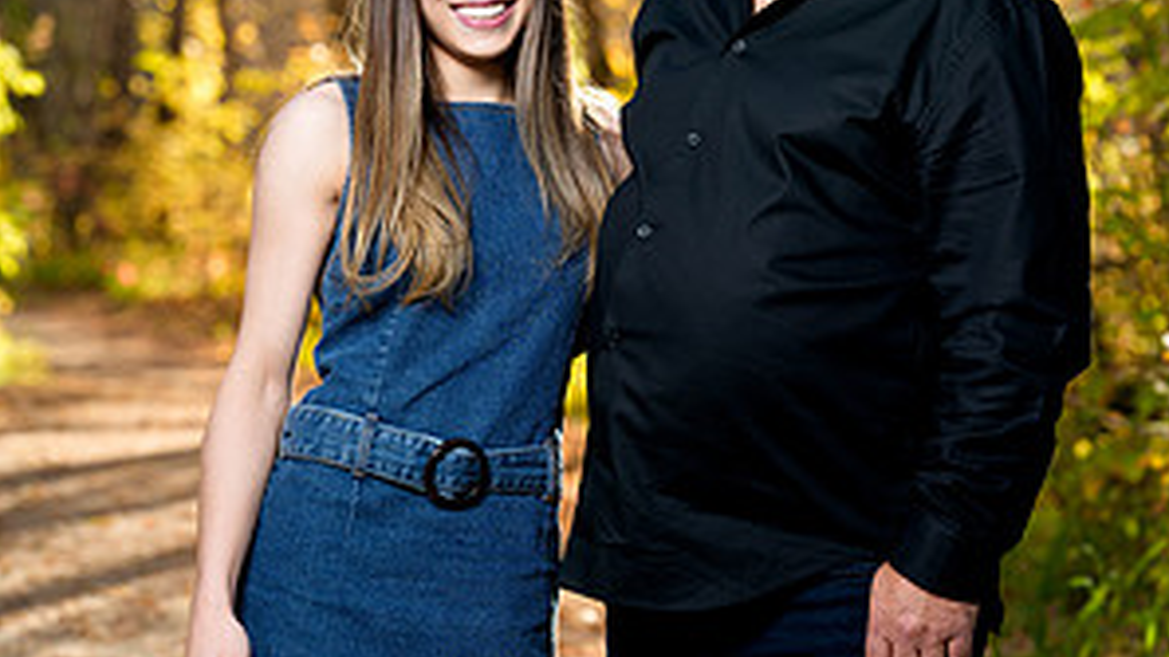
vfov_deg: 9.8
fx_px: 3843
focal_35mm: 124
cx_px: 586
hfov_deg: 17.3
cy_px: 232
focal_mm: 78
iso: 400
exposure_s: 1/160
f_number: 3.5
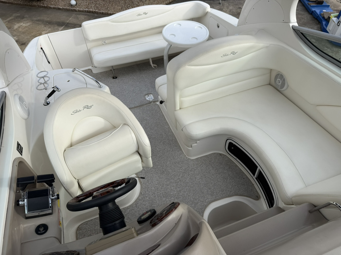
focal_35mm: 24
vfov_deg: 56.8
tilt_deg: -49.1
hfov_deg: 71.6
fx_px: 236
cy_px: 128
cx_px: 170
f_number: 1.78
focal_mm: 6.76
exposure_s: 1/3425
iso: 80
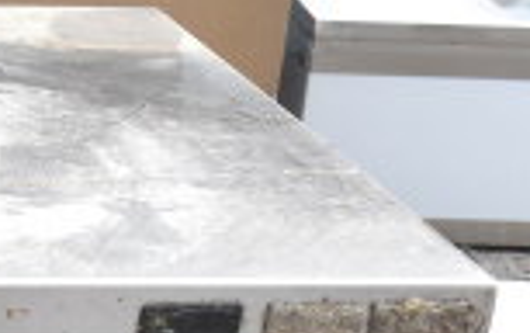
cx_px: -378
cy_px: 643
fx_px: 2285
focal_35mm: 158
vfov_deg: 8.0
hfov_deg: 12.3
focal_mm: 26
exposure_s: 1/160
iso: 200
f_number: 6.3
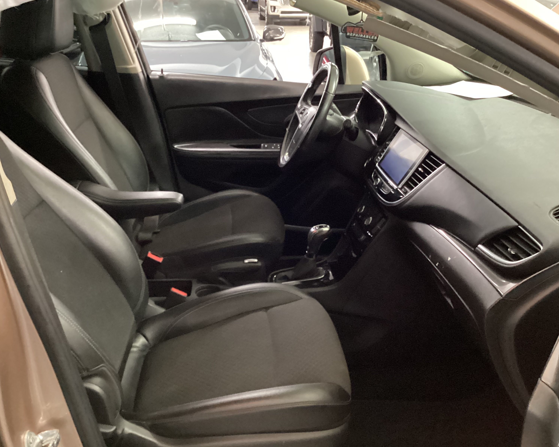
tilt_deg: -24.3
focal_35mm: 33
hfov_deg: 54.2
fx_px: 546
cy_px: 221
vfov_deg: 44.5
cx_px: 282
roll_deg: +0.3
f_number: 2.4
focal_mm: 3.3
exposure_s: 1/20
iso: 640
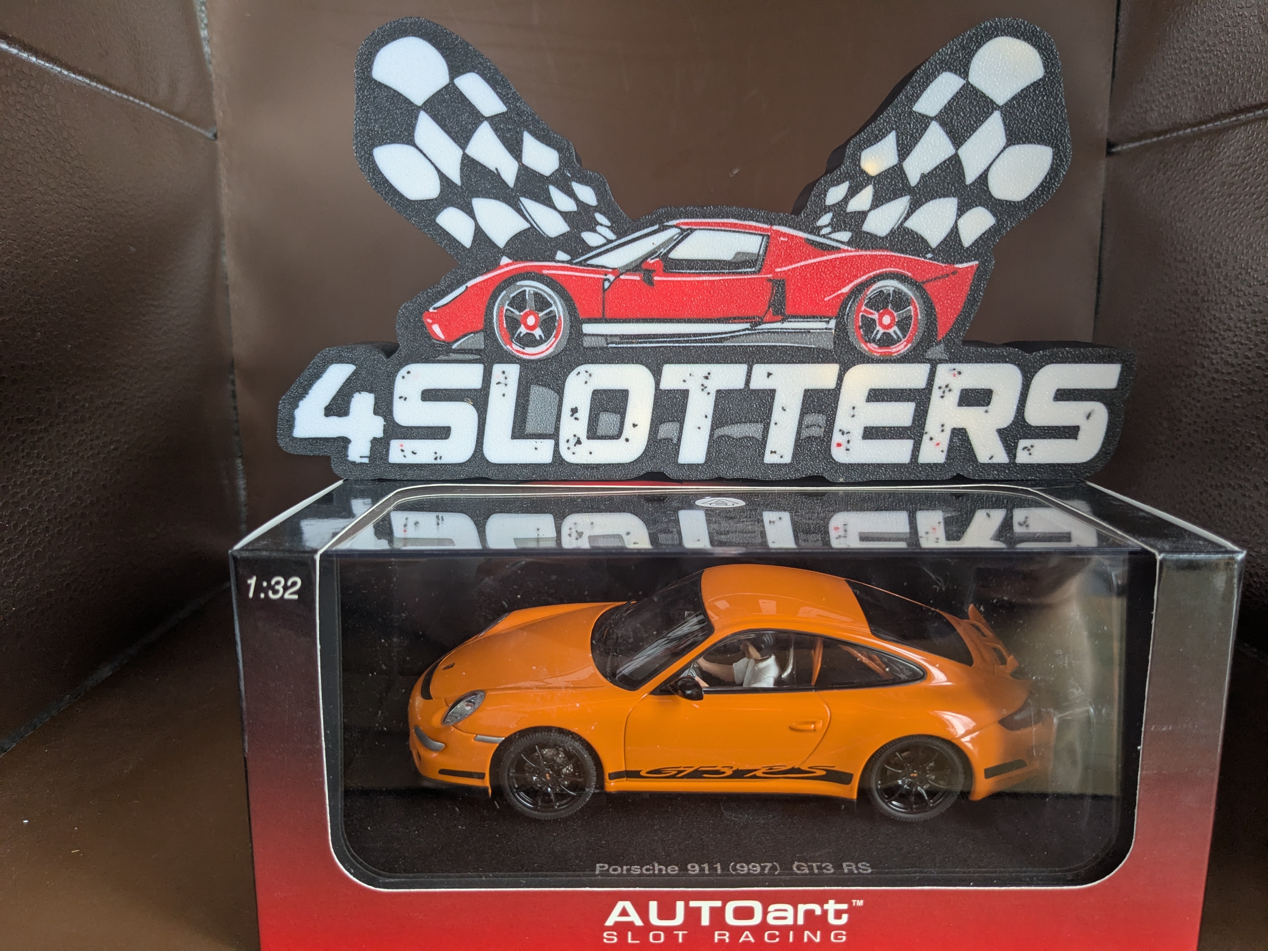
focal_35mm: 27
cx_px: 634
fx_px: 989
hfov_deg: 65.3
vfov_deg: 51.4
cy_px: 476
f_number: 1.73
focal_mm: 4.38
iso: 99
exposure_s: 1/99.9
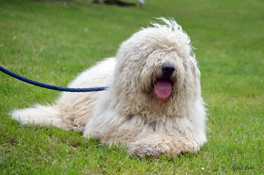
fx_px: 933
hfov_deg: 16.1
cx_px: 132
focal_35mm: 128
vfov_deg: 10.7
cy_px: 88
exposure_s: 1/1250
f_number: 5
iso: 400
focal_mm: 85
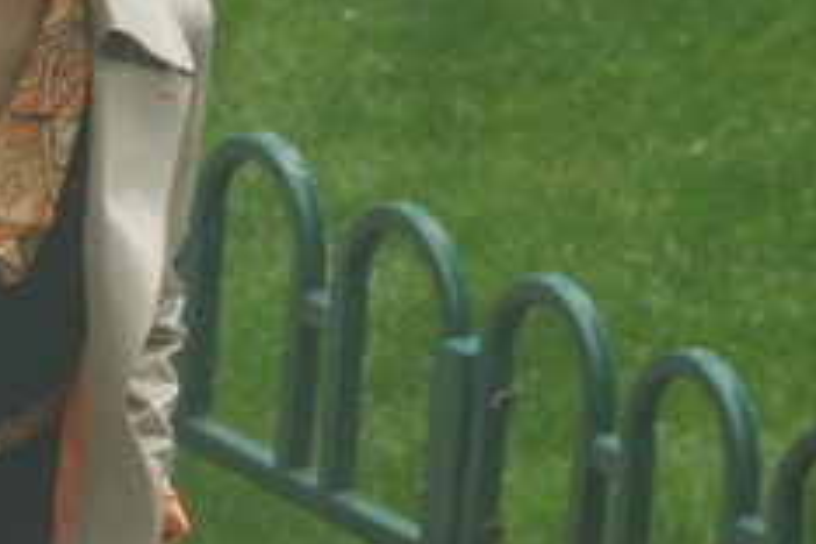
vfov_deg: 1.1
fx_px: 27651
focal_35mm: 1220
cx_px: -258
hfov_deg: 1.7
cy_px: 459
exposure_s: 1/320
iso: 400
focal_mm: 200
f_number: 4
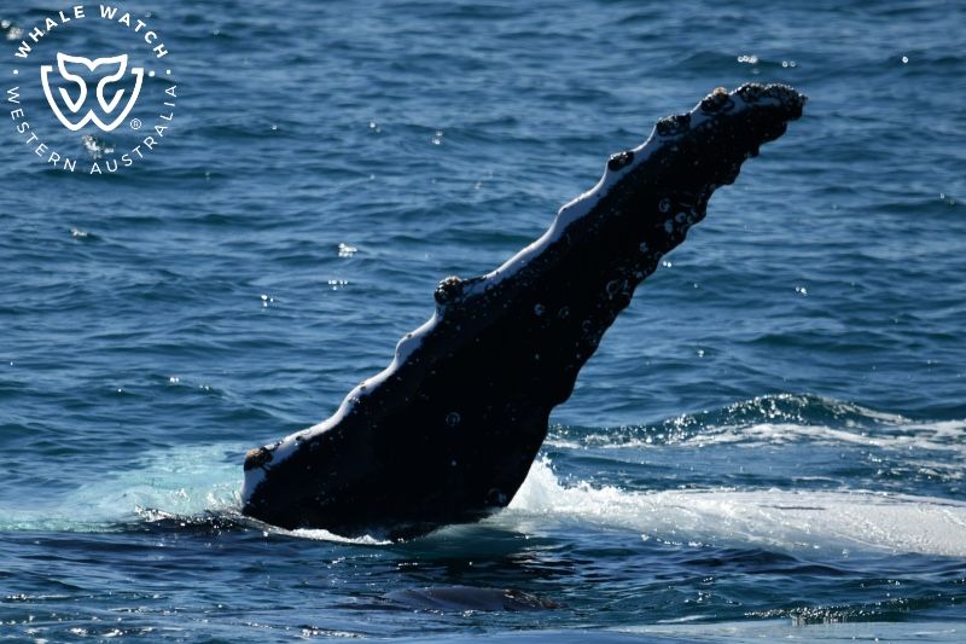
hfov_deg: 3.4
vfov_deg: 2.3
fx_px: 16096
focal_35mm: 600
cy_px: 322
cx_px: 483
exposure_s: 1/8000
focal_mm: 600
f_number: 6.3
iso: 800
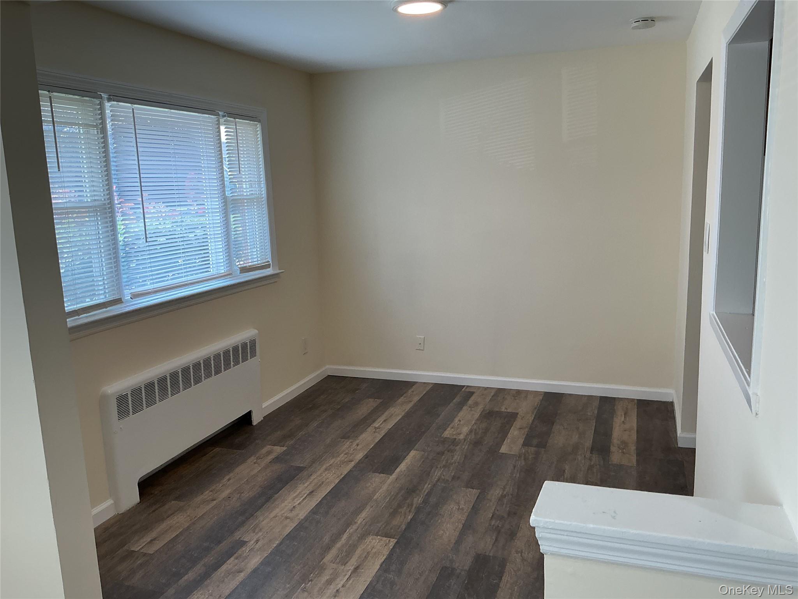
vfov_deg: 48.2
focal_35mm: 29
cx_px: 399
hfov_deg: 61.7
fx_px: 669
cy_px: 300
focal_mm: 3
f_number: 1.8
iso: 40
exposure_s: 1/120
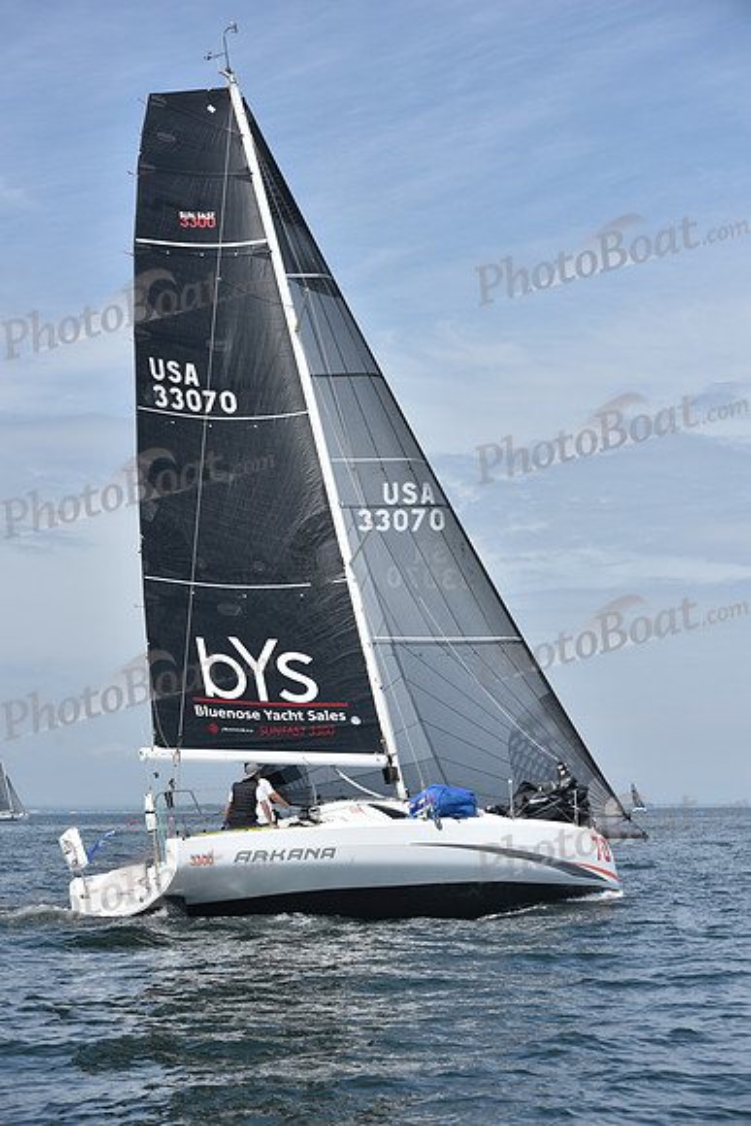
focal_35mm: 70
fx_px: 2189
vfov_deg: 28.8
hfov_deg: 19.5
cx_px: 376
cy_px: 563
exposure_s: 1/1250
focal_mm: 70
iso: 200
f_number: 7.1
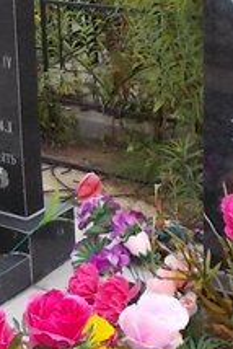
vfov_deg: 20.2
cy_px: 148
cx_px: 77
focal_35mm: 101
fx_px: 979
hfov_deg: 13.6
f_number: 3.2
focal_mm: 4.6
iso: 80
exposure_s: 1/200
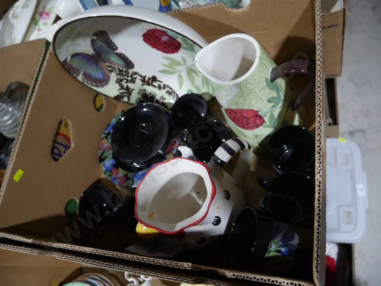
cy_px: 143
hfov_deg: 59.9
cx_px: 190
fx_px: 330
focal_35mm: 30
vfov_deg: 46.8
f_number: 3.6
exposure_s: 1/60
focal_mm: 15
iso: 320
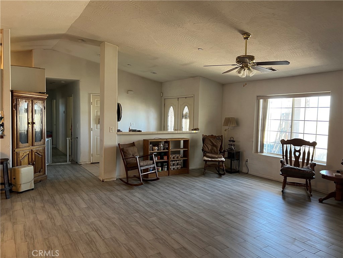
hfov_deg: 67.3
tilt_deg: -4.1
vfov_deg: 53.1
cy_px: 129
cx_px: 172
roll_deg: -1.5
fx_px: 258
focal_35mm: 26
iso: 160
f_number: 1.5
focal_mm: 5.7
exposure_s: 1/60
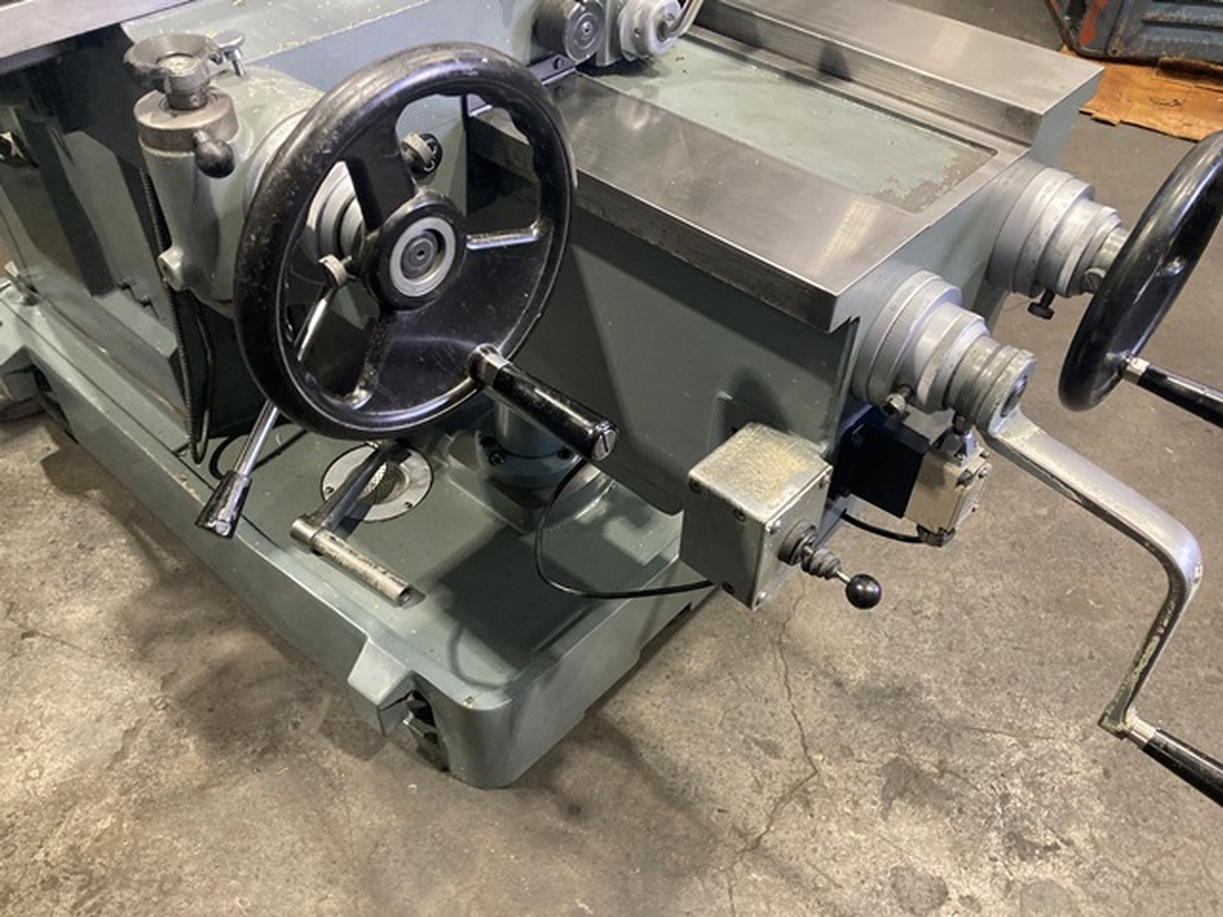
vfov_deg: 49.7
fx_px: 989
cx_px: 612
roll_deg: -3.5
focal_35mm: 28
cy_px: 458
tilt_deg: -44.4
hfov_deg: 63.4
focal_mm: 3.99
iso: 250
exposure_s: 1/40
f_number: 1.8
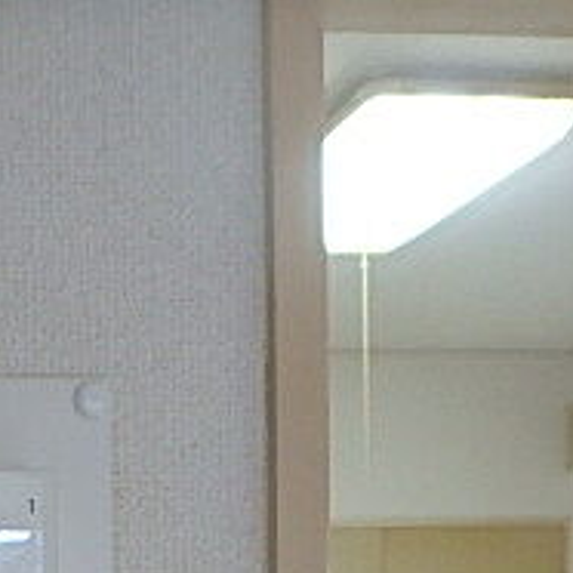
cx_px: -102
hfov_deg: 24.5
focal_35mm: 64
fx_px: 1199
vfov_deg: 24.1
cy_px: 712
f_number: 3.5
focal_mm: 3.7
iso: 320
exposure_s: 1/30
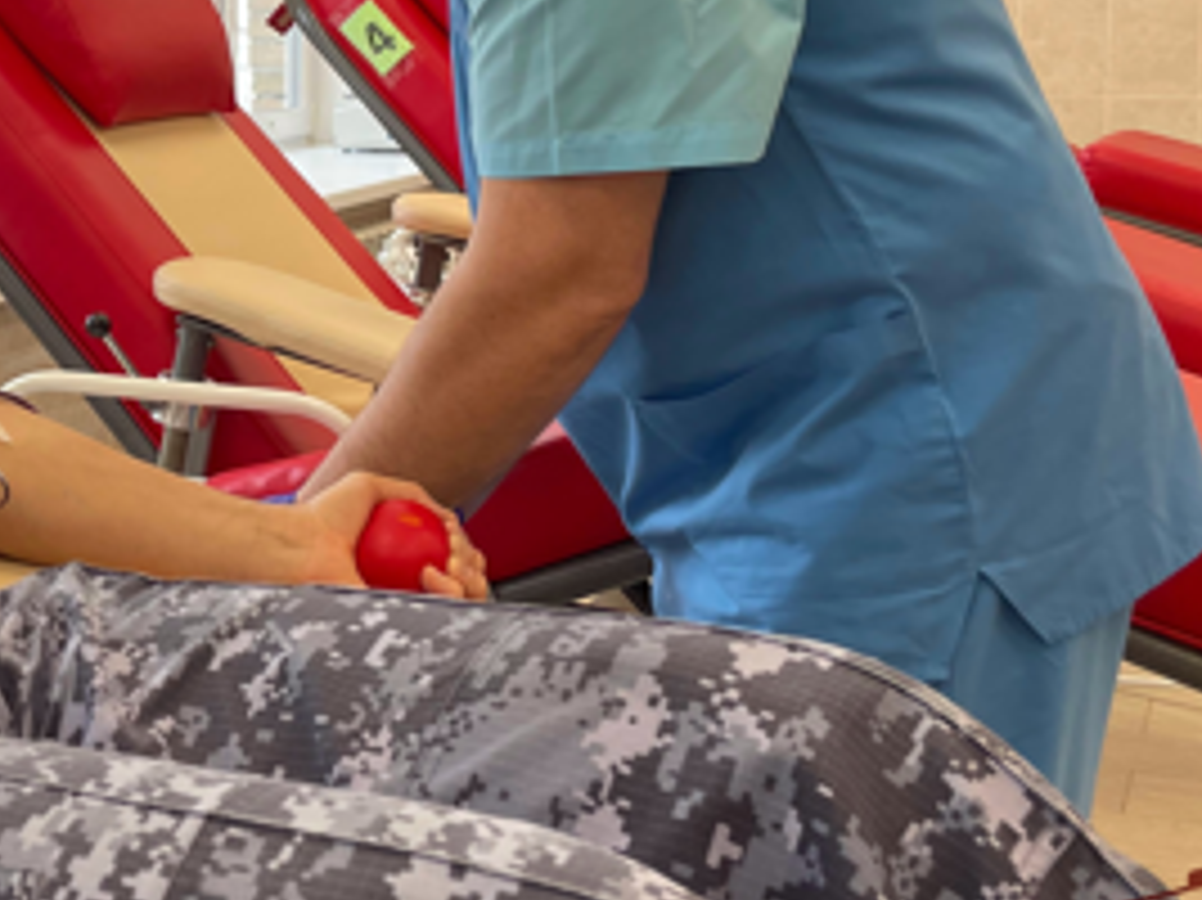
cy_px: 135
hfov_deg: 27.6
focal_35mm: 65
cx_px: -70
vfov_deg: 22.2
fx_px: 2256
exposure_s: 1/172
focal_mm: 4.2
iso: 32
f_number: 1.6
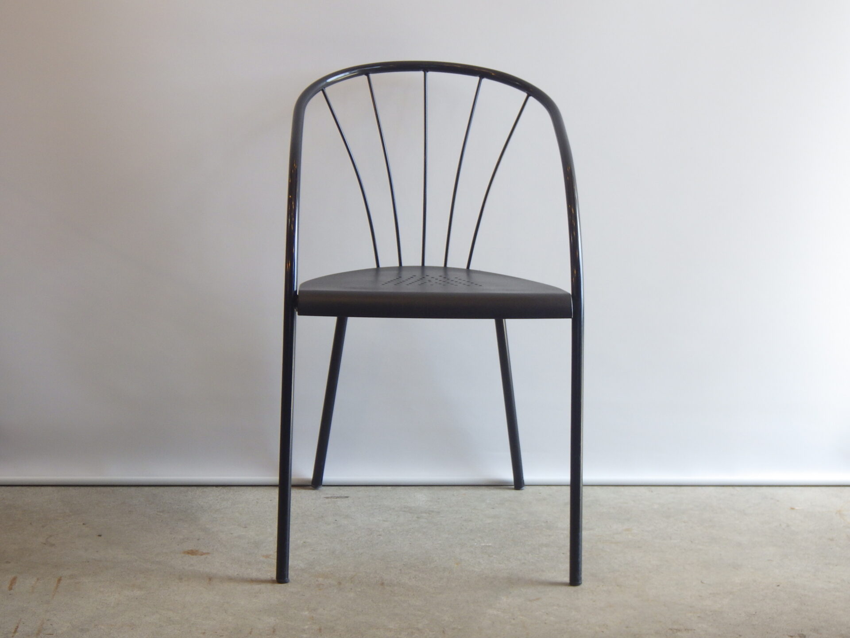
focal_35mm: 77
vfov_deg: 19.1
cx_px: 425
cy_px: 319
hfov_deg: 25.3
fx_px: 1891
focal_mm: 13.7
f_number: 4.8
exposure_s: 1/50
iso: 125
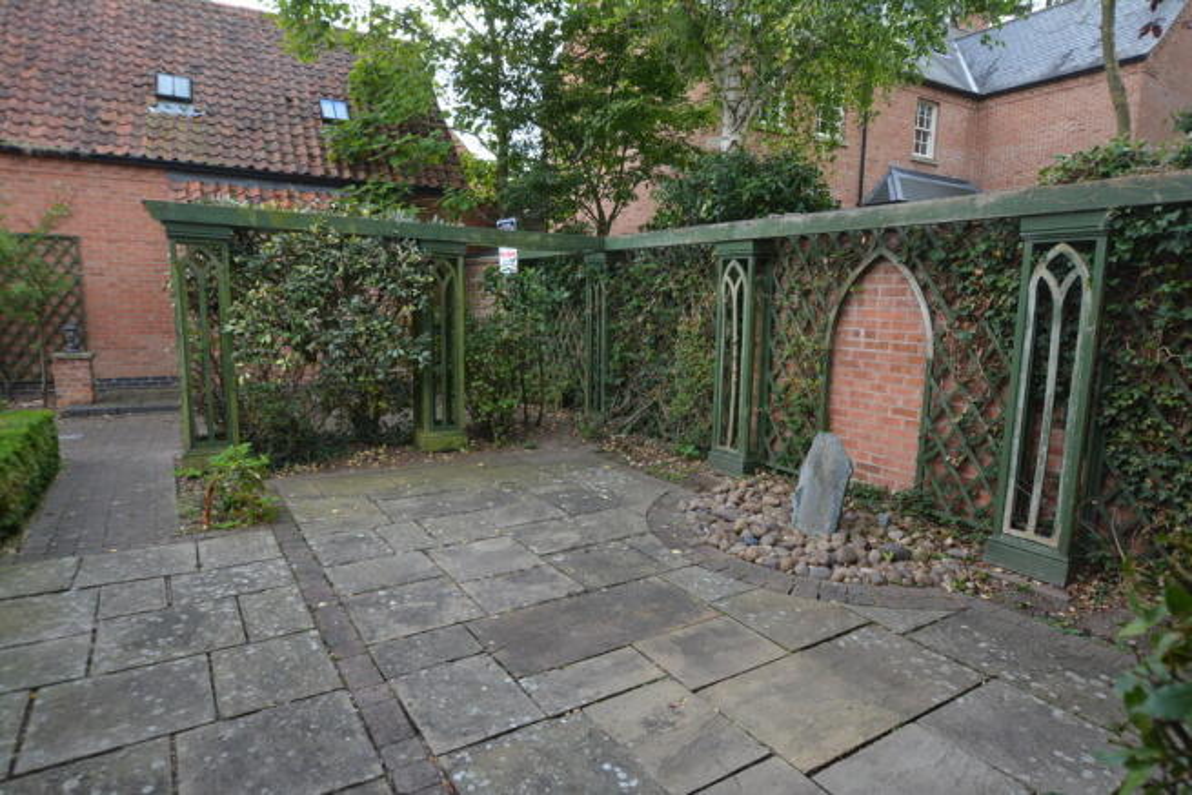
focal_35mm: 21
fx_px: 695
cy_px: 398
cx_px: 596
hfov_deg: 81.2
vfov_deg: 59.5
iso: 250
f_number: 5.6
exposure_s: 1/125
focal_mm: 14
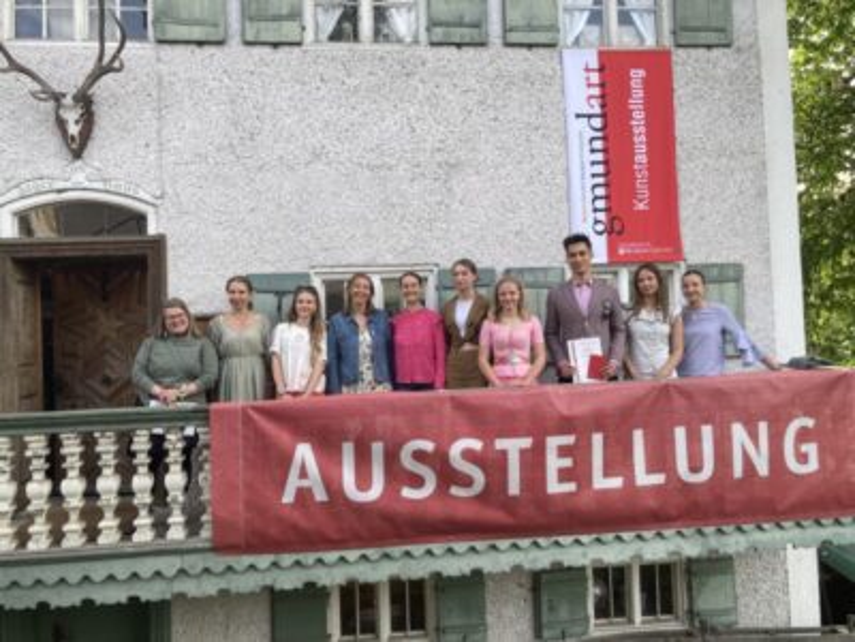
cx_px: 428
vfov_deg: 49.7
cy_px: 321
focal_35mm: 28
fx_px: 692
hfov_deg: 63.4
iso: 20
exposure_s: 1/181
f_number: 1.8
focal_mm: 3.99
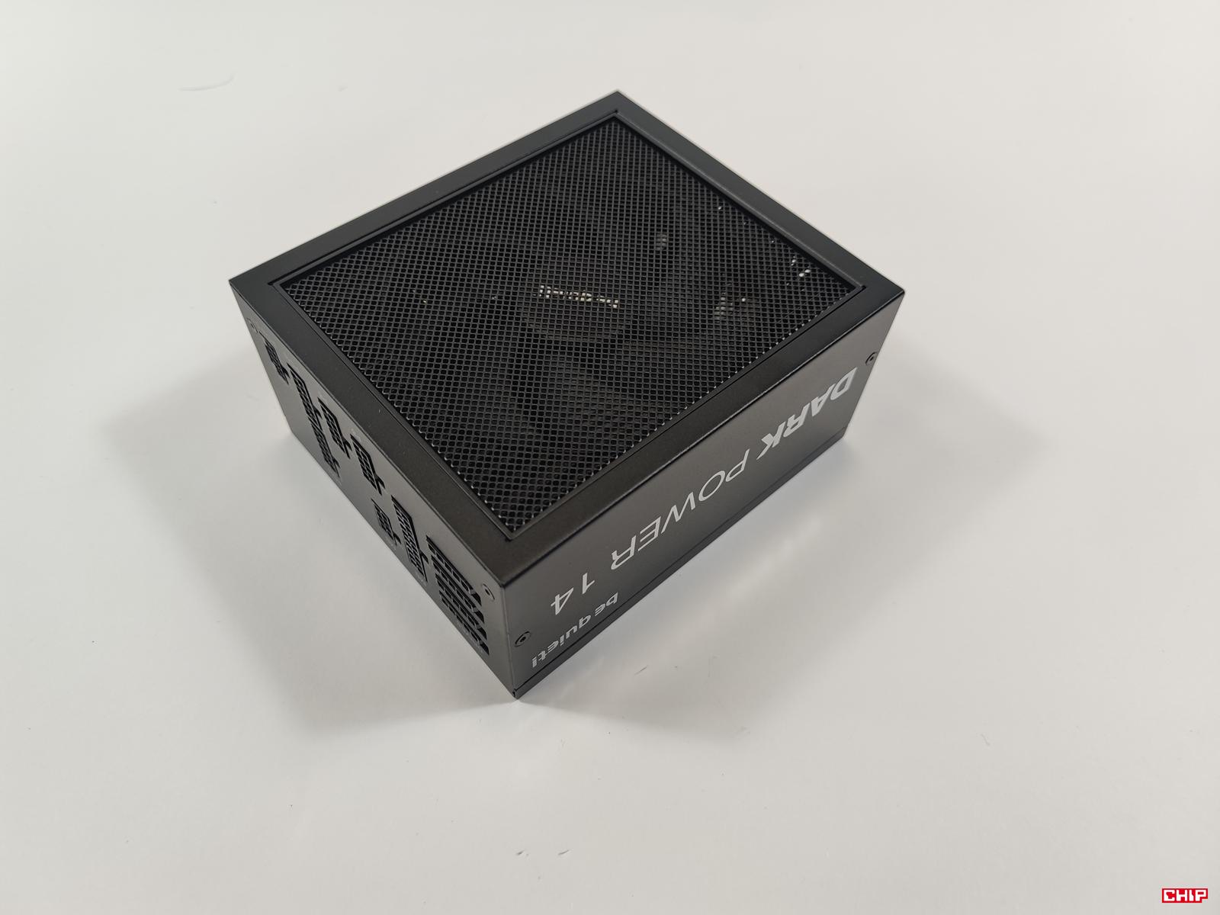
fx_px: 881
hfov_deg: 69.4
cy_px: 458
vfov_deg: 54.9
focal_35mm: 25
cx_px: 610
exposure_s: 1/100
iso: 86
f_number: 1.85
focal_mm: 6.78
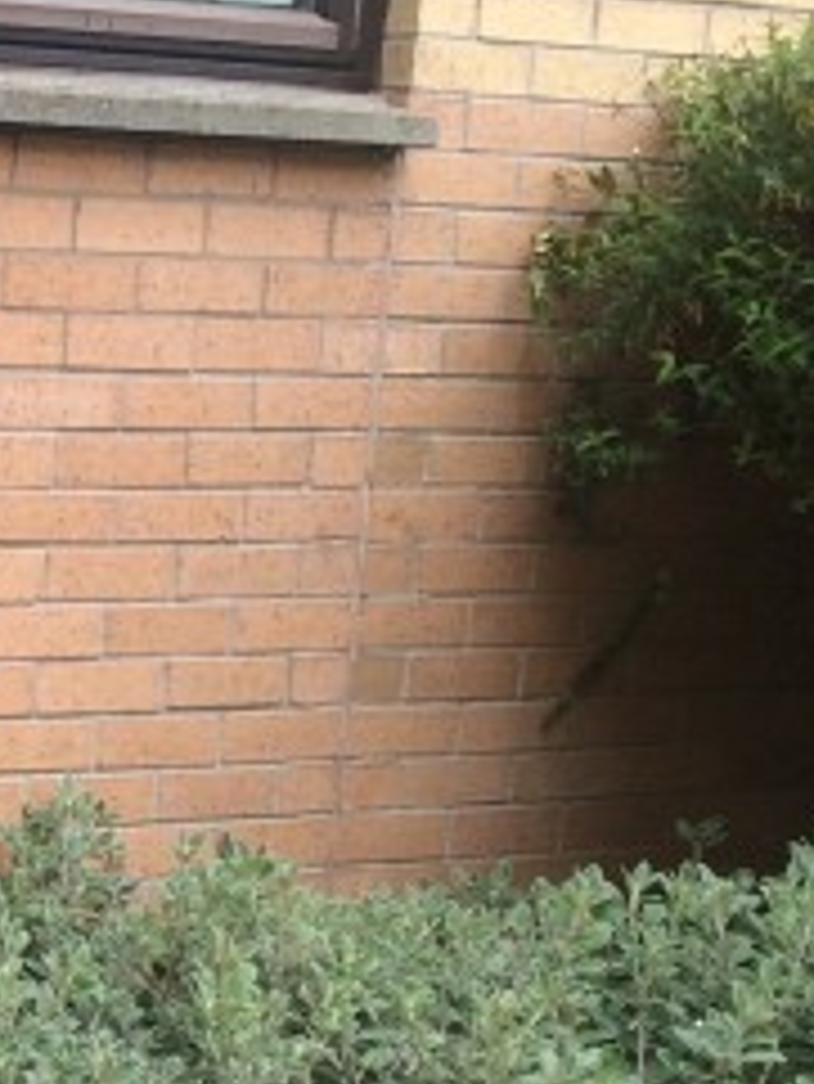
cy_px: 949
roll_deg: -1.7
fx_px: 3853
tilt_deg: -13.1
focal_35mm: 123
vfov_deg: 15.8
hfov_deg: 11.1
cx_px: -711
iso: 32
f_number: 2.2
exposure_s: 1/208
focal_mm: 4.15
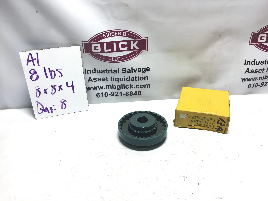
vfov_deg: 45.4
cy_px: 100
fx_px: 240
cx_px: 134
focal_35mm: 31
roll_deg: +1.4
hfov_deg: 58.4
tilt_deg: -29.4
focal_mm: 3.3
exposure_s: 1/120
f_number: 2.4
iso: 25
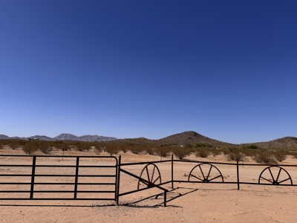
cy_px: 112
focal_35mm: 24
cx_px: 148
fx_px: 206
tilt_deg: +9.4
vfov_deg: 56.8
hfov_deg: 71.6
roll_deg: -2.1
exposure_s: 1/7937
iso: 80
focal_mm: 6.76
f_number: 1.78
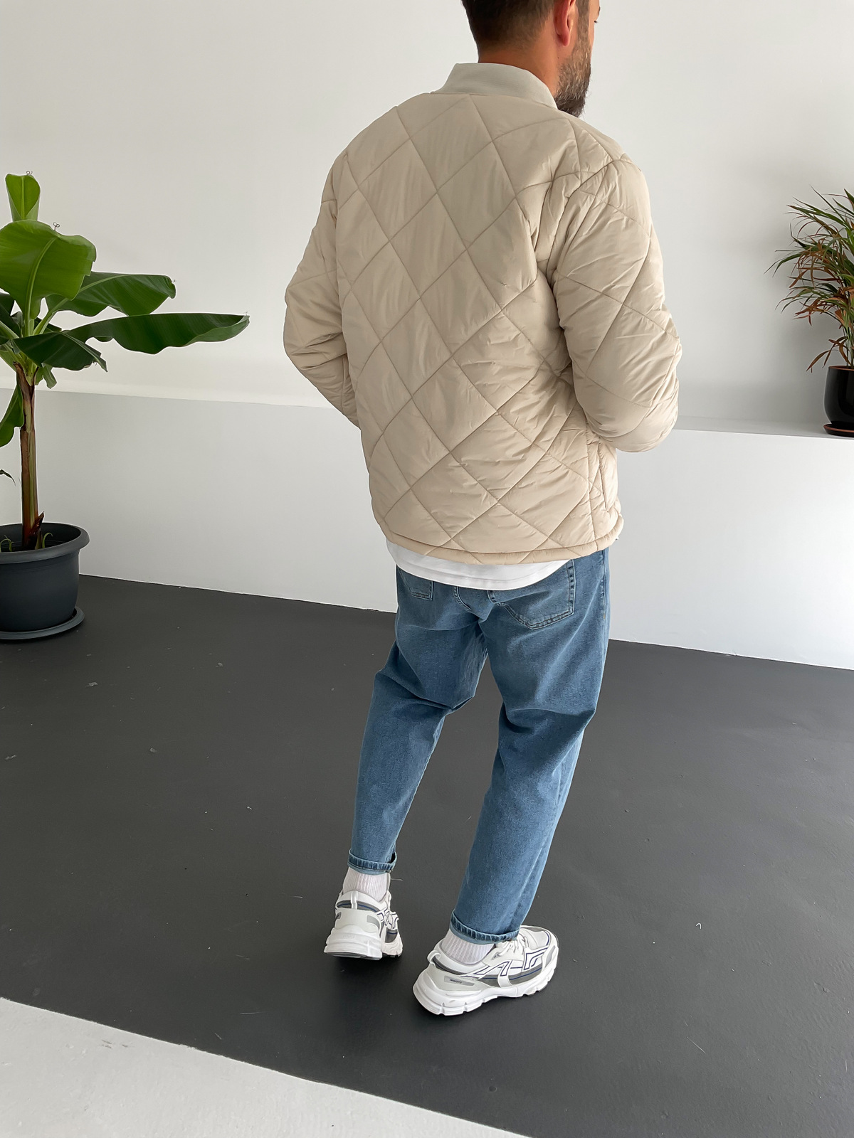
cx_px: 427
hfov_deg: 48.2
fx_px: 954
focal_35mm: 29
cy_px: 569
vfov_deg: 61.7
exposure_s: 1/120
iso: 16
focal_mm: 3
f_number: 1.8
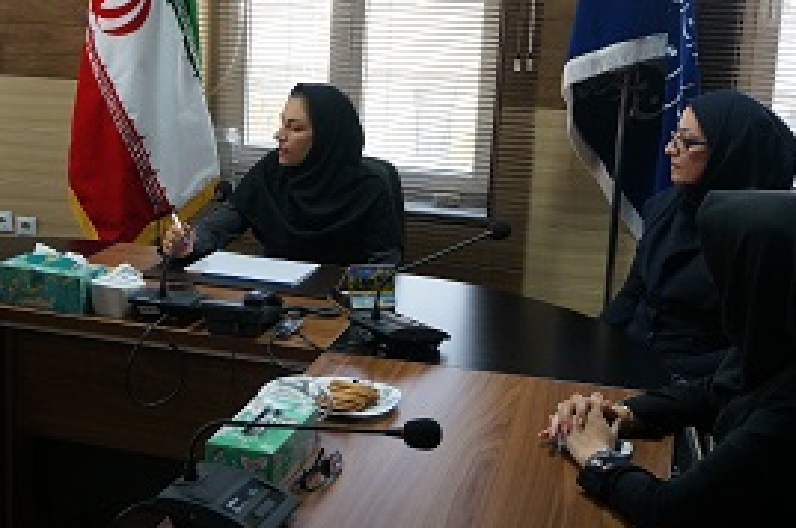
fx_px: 1237
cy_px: 181
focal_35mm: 56
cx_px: 267
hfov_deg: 35.3
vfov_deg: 24.0
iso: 1000
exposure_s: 1/160
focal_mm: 20
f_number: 4
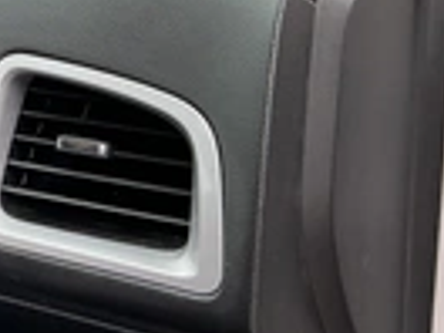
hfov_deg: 21.3
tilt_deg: -15.7
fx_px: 1090
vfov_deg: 17.3
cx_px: -98
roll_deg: +1.5
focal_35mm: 85
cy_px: 81
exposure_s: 1/122
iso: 32
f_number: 1.8
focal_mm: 3
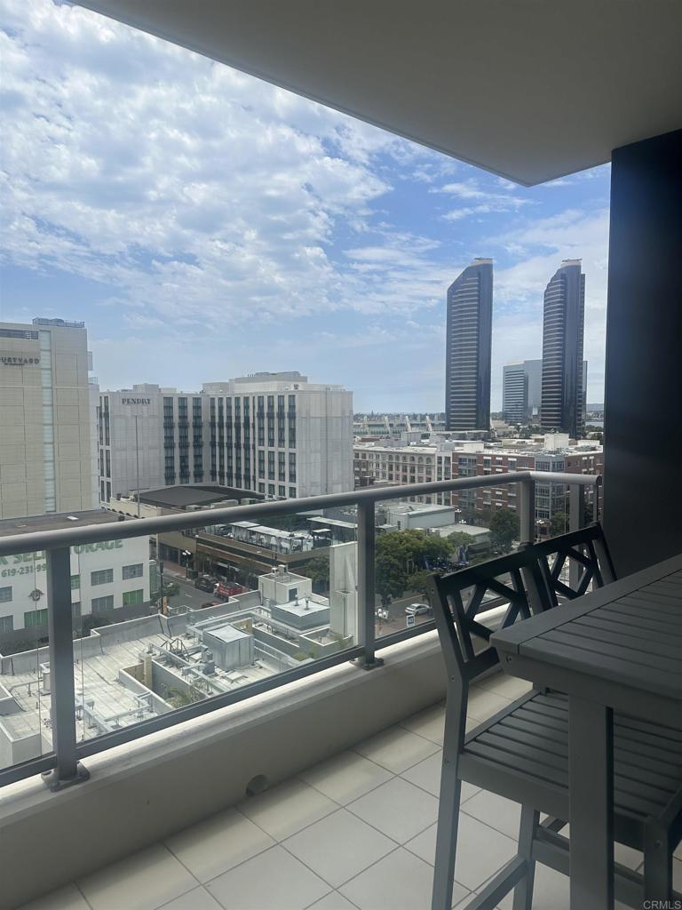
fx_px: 630
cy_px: 455
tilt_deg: -4.0
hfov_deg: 56.8
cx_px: 341
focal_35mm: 24
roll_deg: -1.1
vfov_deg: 71.6
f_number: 1.78
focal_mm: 6.86
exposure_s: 1/7576
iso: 80
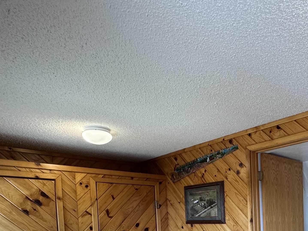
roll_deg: +2.2
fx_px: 267
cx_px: 237
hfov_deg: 56.5
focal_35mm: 30
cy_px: 232
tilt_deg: -4.4
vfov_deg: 40.7
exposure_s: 1/99
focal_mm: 2.22
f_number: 2.2
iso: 160
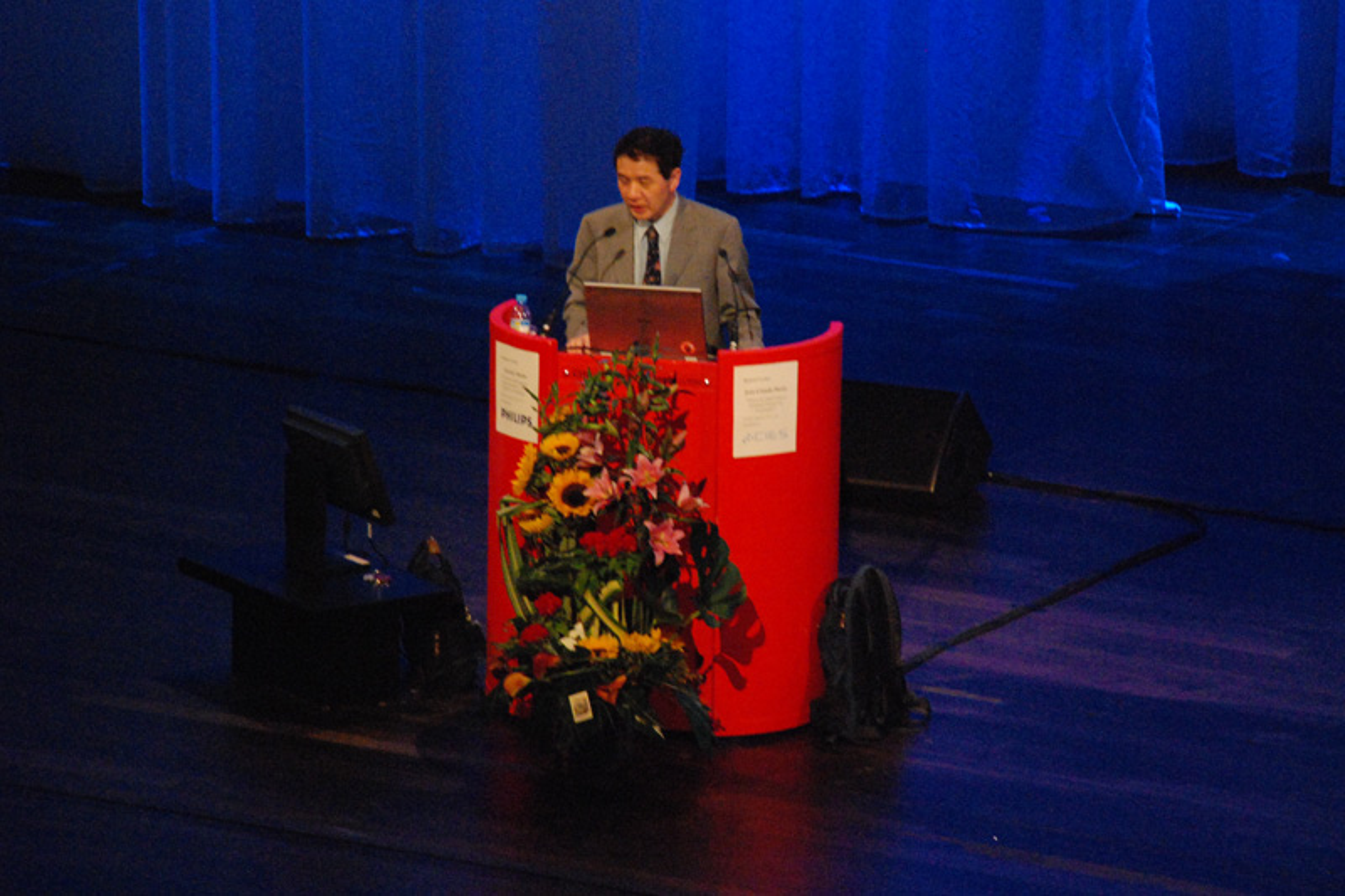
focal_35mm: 202
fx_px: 7564
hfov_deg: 10.2
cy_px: 448
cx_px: 672
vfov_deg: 6.8
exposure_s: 1/50
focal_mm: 135
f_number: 5.6
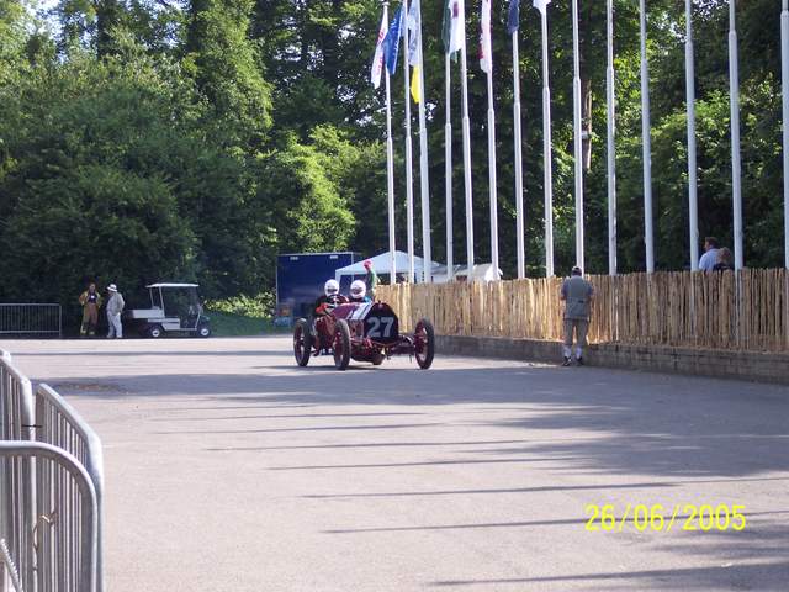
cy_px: 296
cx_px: 394
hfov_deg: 19.4
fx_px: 2302
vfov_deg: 14.6
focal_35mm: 101
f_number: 4.8
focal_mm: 21.3
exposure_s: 1/350
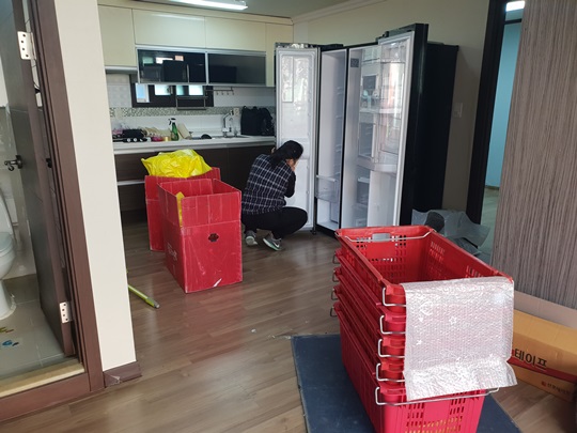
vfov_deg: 53.1
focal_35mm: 26
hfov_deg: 67.3
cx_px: 288
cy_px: 216
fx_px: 433
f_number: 2.4
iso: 160
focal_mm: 4.3
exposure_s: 1/60
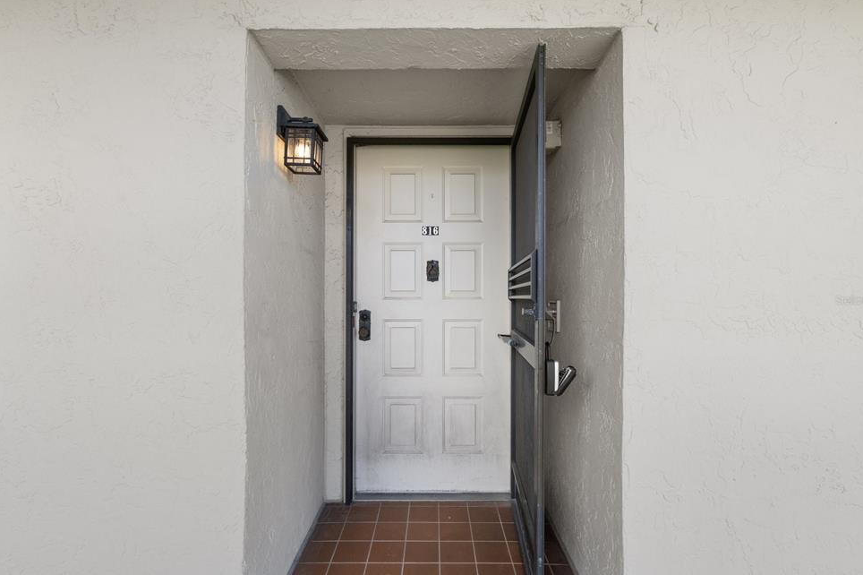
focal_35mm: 17
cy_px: 300
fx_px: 407
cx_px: 428
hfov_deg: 93.3
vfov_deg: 70.4
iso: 320
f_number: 8
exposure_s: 1/125
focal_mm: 16
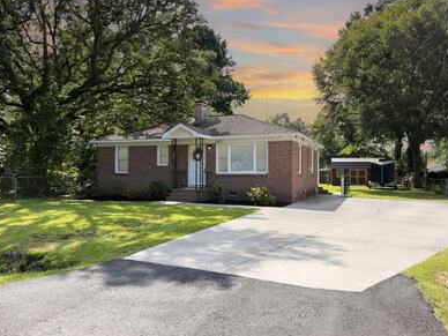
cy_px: 168
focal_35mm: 25
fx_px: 324
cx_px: 225
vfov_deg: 54.9
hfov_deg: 69.4
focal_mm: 6.8
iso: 100
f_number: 1.8
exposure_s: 1/4200
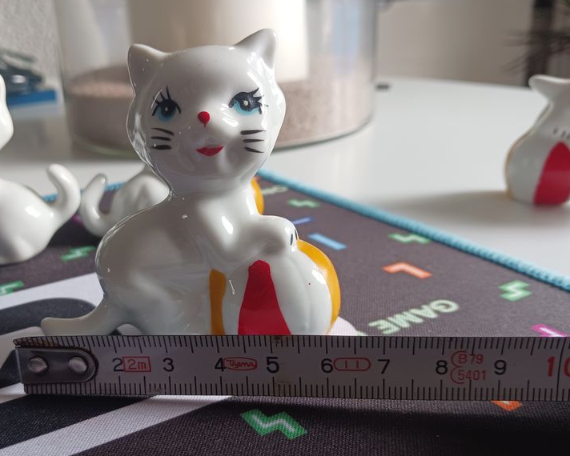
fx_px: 624
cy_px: 297
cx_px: 231
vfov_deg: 39.8
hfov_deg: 48.8
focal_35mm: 37
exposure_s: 1/50
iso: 160
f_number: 1.8
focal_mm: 4
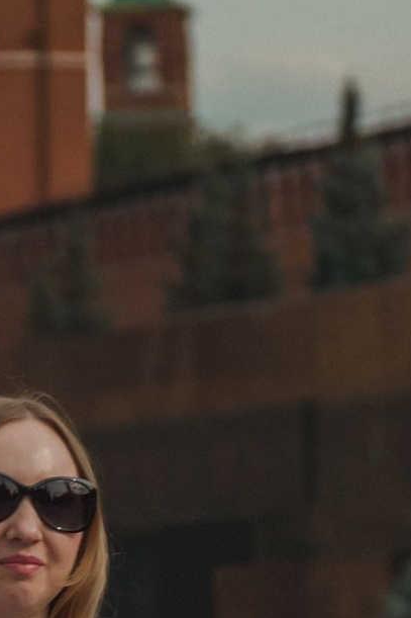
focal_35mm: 434
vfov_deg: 4.7
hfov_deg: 3.2
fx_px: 7436
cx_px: 297
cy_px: 822
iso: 100
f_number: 3.2
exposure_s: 1/2000
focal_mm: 69
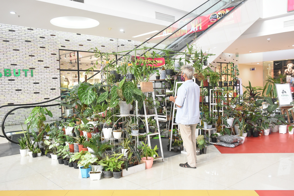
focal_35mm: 30
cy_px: 98
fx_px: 245
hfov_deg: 61.9
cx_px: 147
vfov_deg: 43.6
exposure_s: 1/25
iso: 1250
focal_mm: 20
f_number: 5.6
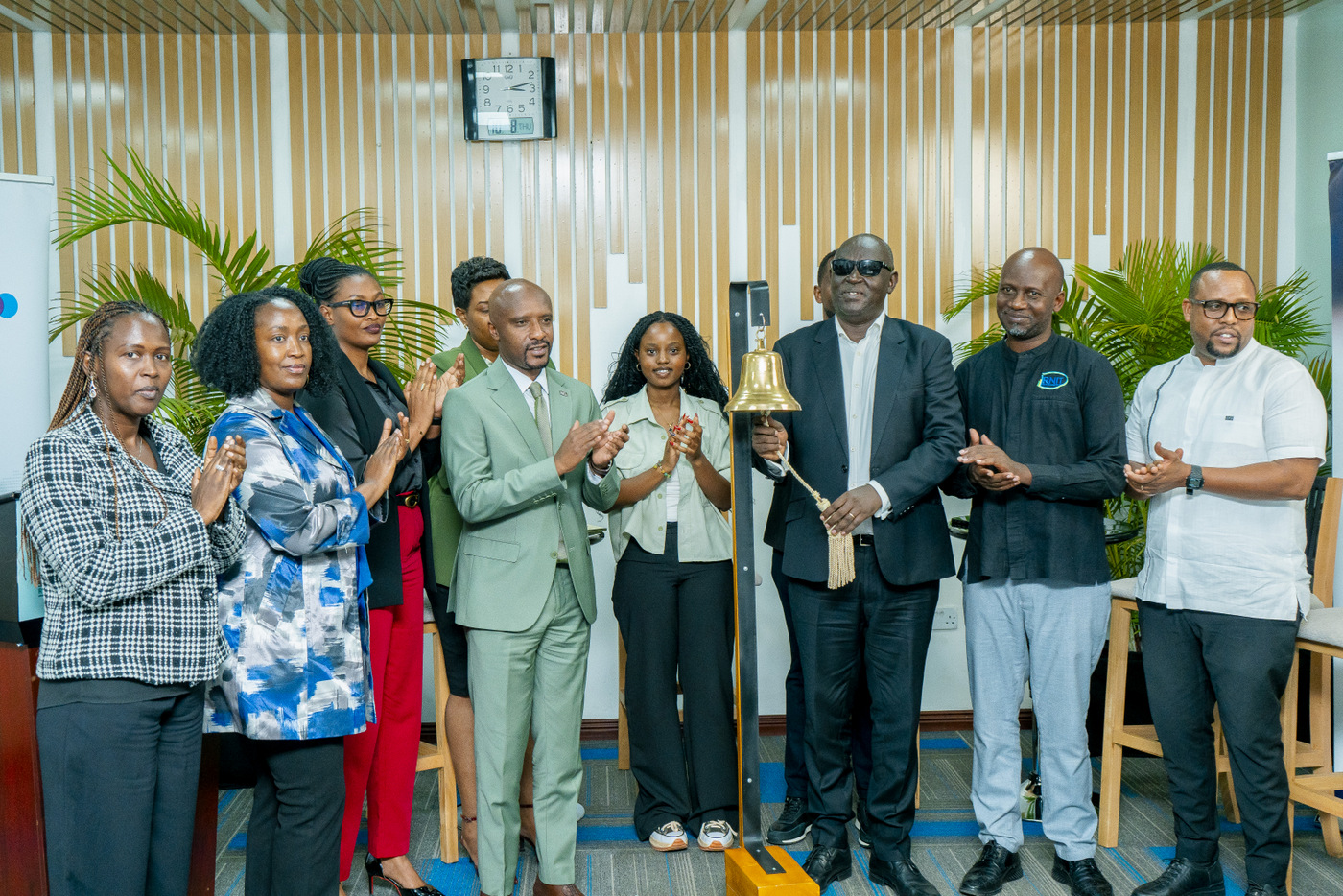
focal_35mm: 42
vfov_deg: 31.8
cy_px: 400
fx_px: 1570
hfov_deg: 46.3
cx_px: 624
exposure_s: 1/200
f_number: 5.6
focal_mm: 38
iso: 1600
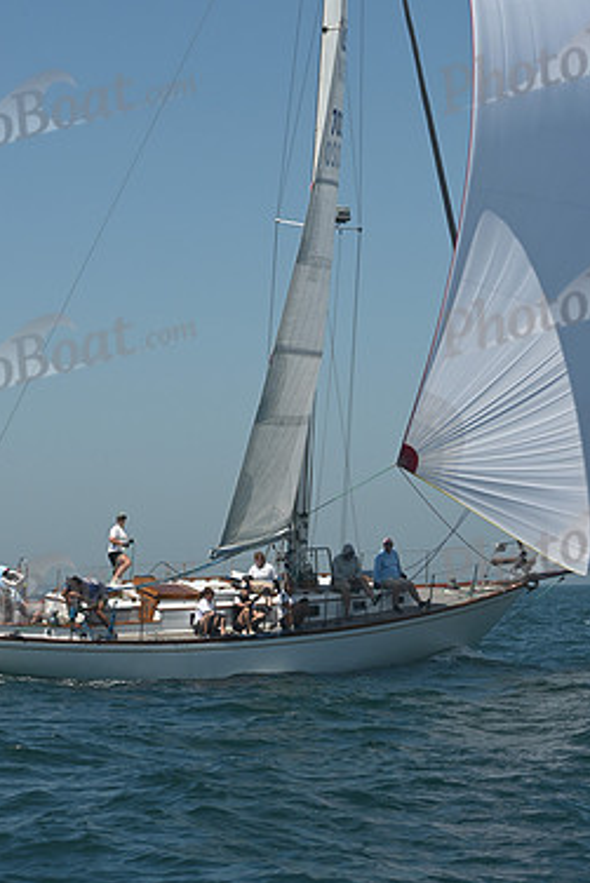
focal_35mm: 108
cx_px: 319
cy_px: 209
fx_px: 2652
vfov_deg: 18.8
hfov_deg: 12.7
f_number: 9
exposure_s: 1/1000
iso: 320
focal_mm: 70
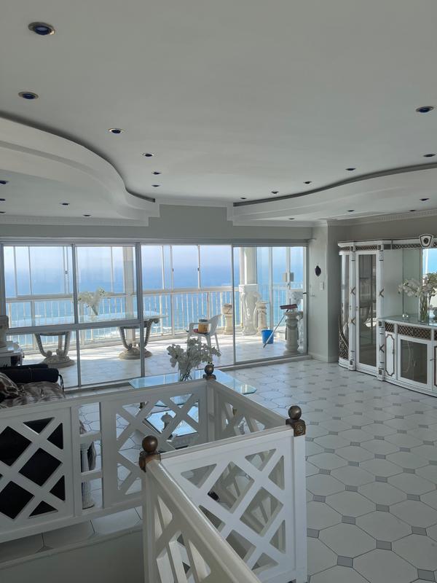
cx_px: 218
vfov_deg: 69.4
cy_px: 292
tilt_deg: -3.9
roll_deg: +1.6
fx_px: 421
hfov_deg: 54.9
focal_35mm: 25
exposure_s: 1/1188
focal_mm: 5.1
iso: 32
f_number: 1.6
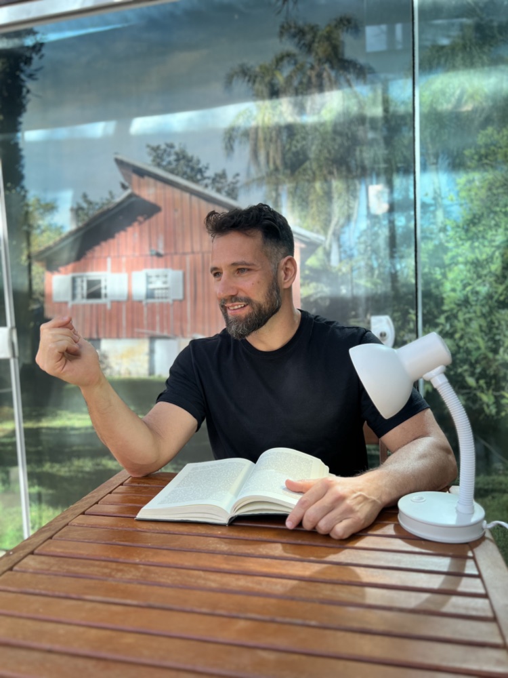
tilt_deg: -5.1
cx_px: 254
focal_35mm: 26
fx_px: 509
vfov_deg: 67.3
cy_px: 339
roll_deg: +2.3
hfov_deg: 53.1
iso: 32
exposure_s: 1/148
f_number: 1.5
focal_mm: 5.7
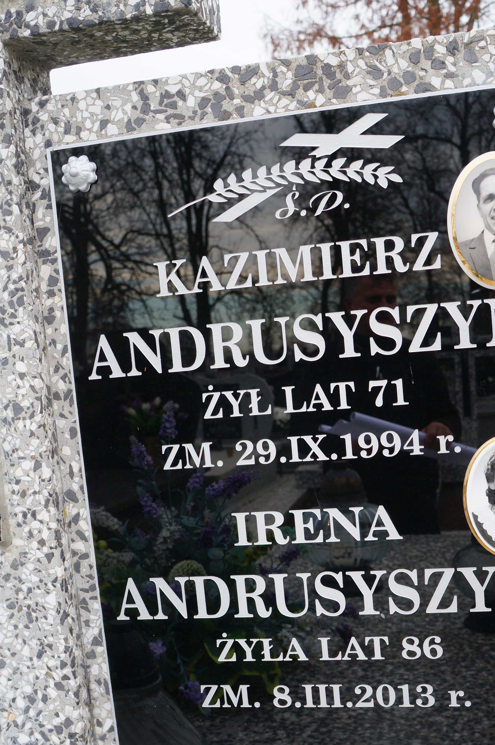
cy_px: 463
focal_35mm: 43
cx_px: 330
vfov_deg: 45.4
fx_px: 882
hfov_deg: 31.1
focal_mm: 21
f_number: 6.3
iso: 200
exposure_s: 1/80
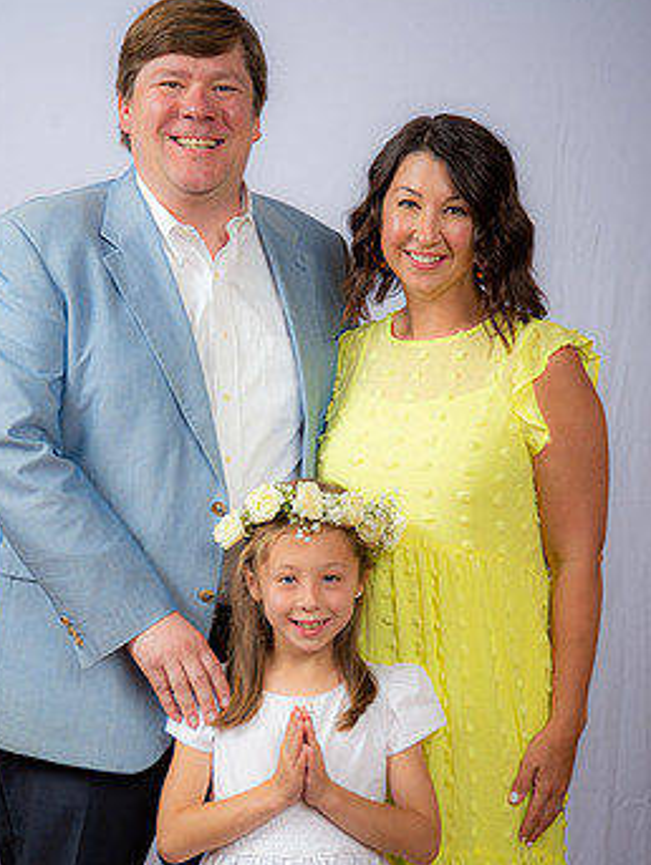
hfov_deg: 20.2
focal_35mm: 73
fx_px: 1827
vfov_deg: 26.6
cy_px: 469
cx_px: 302
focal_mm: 58
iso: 250
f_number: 6.3
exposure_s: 1/160
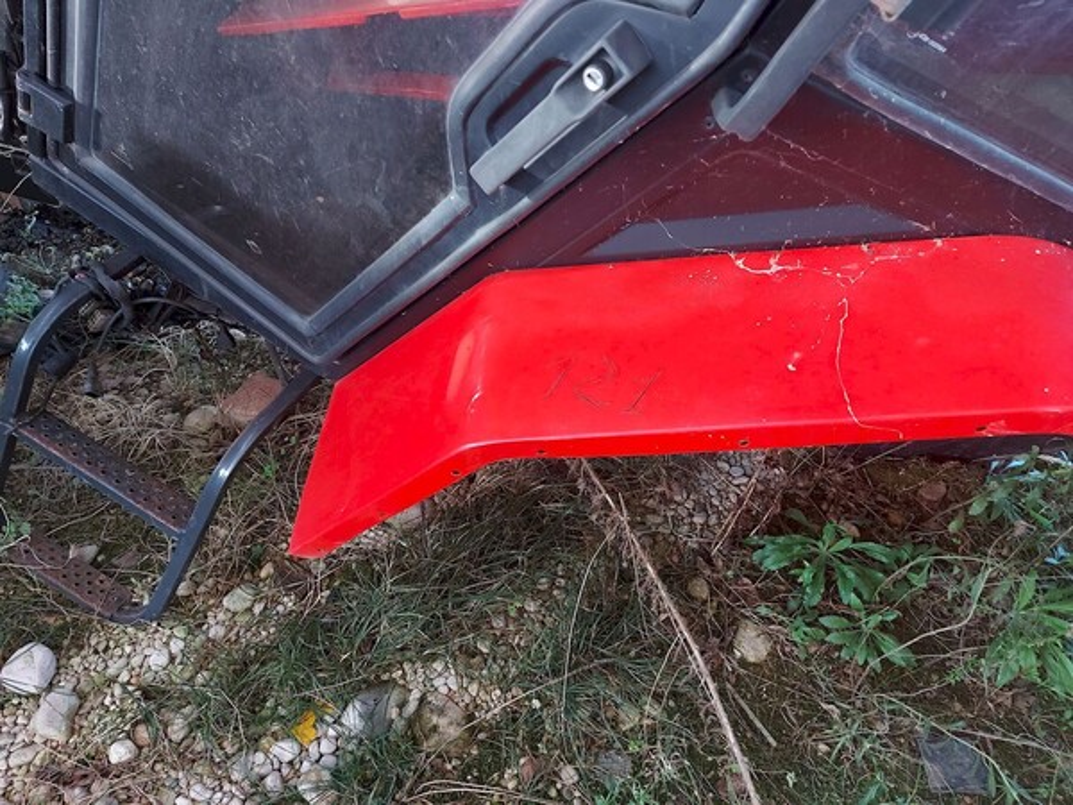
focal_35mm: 24
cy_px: 402
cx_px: 536
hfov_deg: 71.6
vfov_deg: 56.8
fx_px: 744
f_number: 1.8
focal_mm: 5.23
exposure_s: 1/60
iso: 160
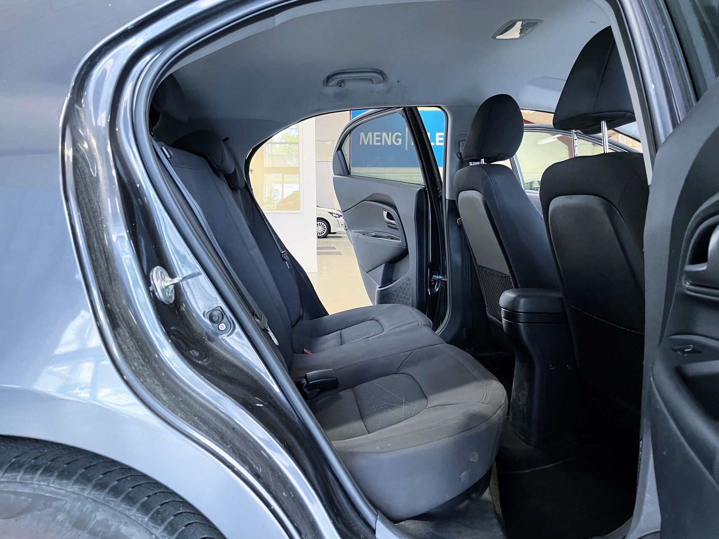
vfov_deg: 53.1
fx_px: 540
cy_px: 270
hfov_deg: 67.3
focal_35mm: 26
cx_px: 360
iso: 100
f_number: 1.6
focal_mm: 4.2
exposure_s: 1/50
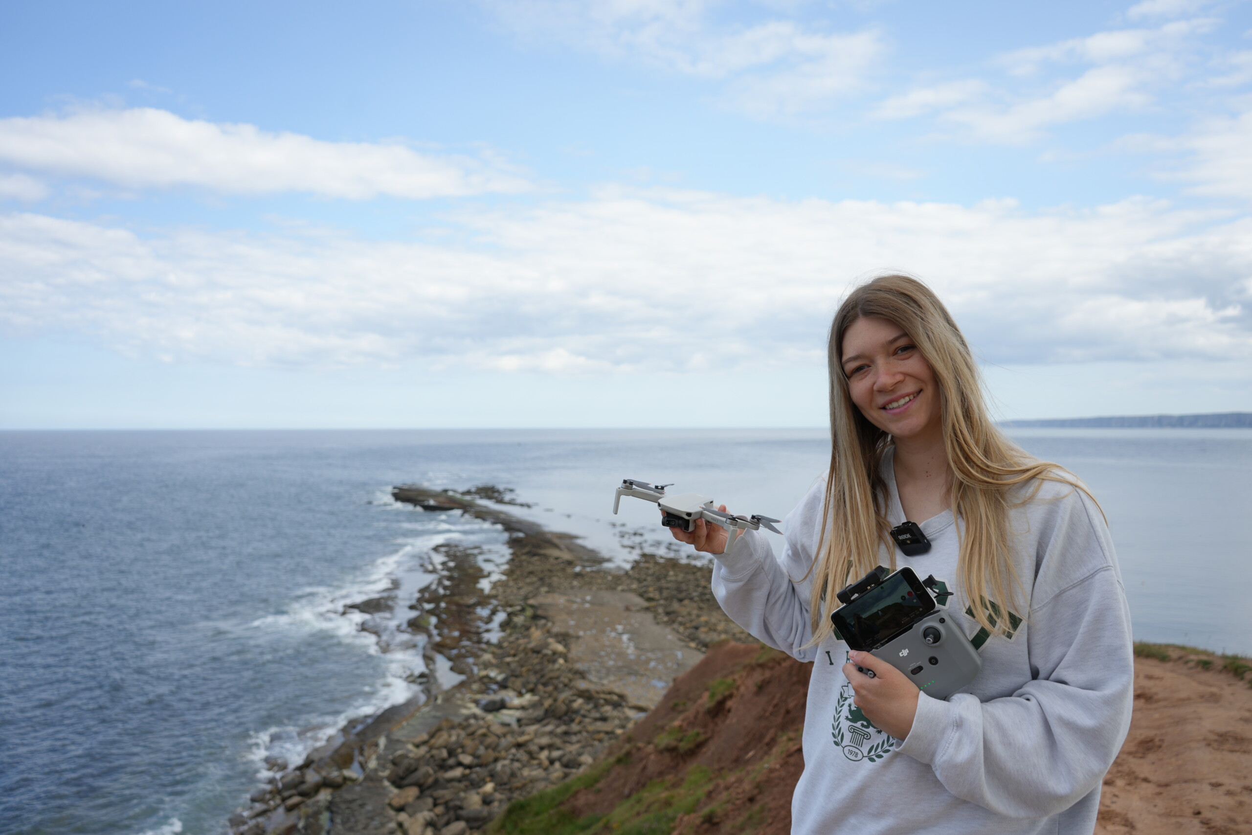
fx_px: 974
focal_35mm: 28
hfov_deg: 65.5
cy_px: 418
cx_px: 626
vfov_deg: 46.4
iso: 100
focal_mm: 28
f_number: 4.5
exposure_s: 1/500
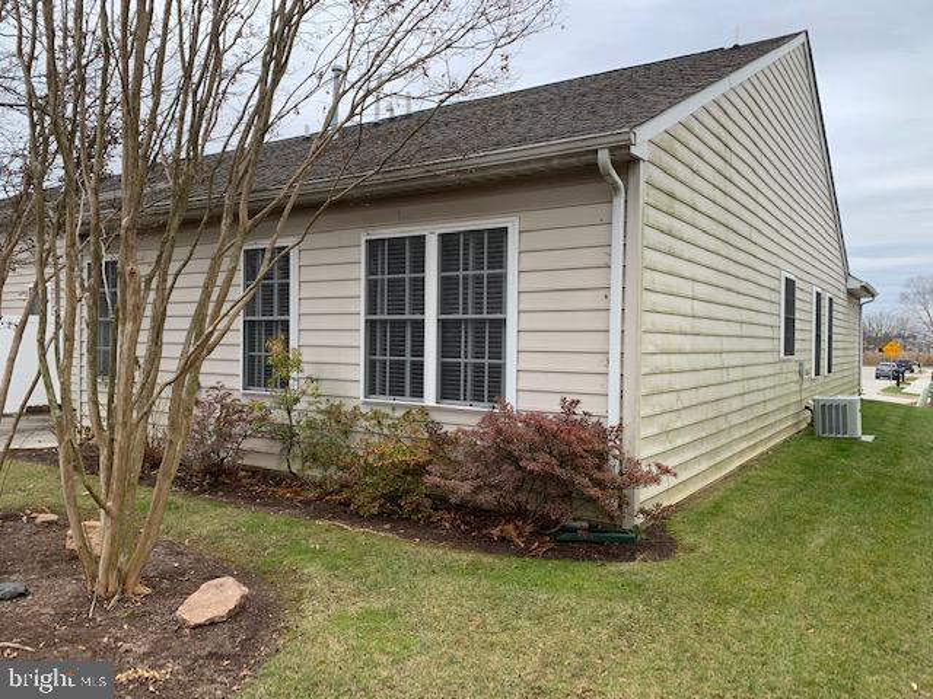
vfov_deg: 53.1
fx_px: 701
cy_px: 350
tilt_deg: -1.5
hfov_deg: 67.3
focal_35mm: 26
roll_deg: -0.9
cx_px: 466
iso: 25
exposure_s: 1/321
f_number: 1.8
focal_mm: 4.25
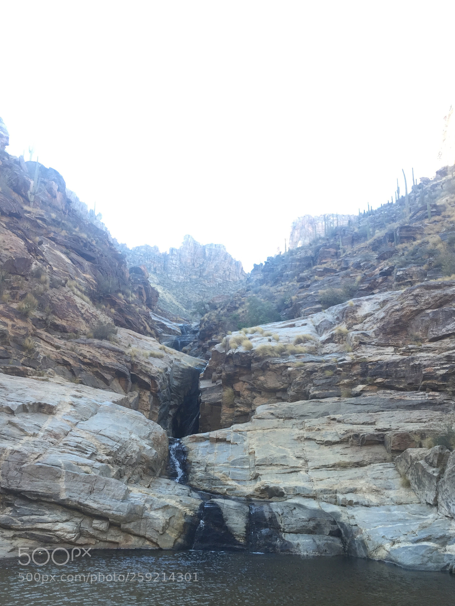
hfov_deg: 46.8
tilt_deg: +21.3
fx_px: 526
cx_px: 229
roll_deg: -2.1
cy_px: 295
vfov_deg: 60.0
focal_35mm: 30
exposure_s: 1/120
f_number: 2.2
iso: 50
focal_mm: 4.15
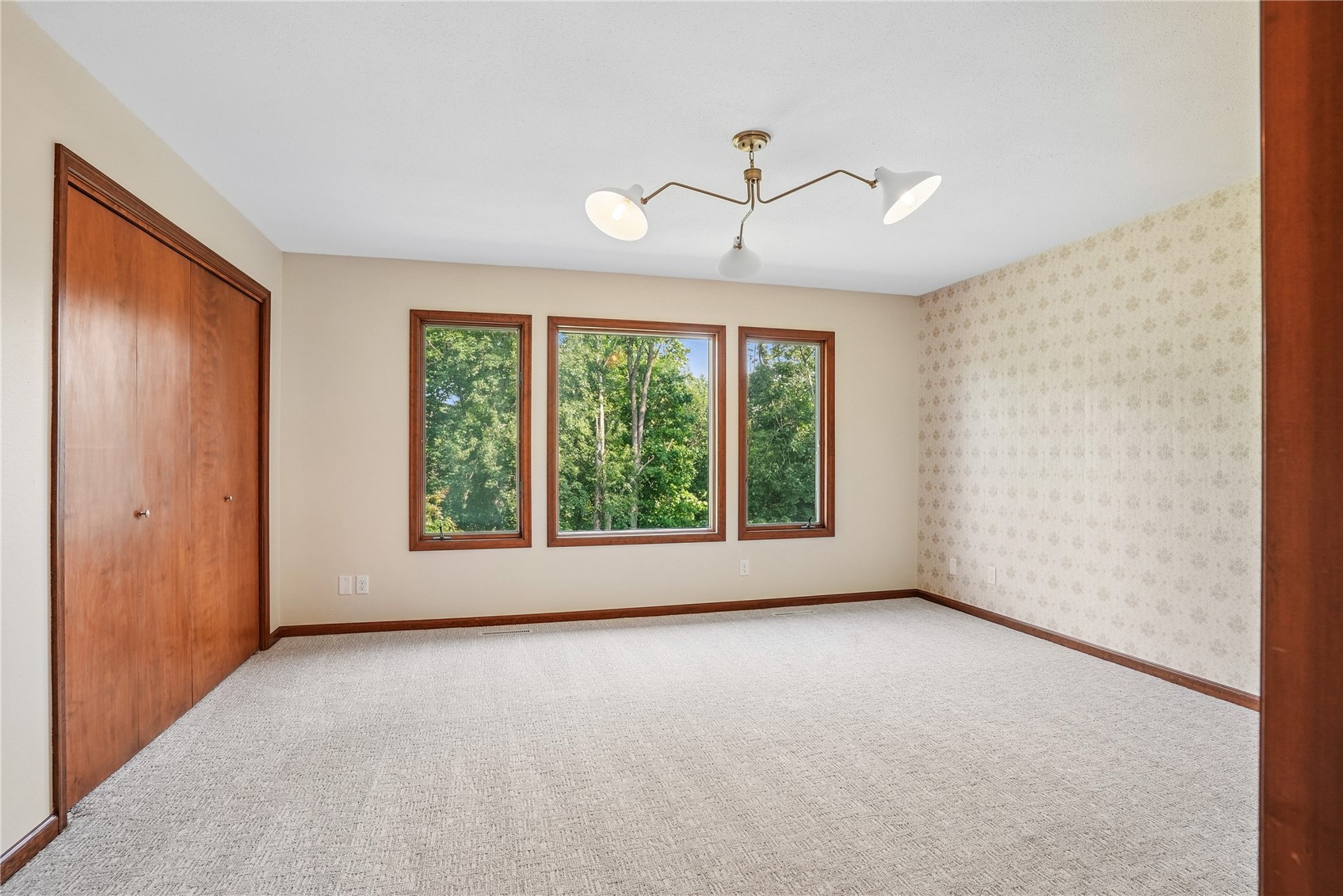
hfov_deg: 93.2
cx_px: 672
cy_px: 448
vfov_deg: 70.5
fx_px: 634
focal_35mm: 17
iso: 400
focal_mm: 17
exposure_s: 1/25
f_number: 9
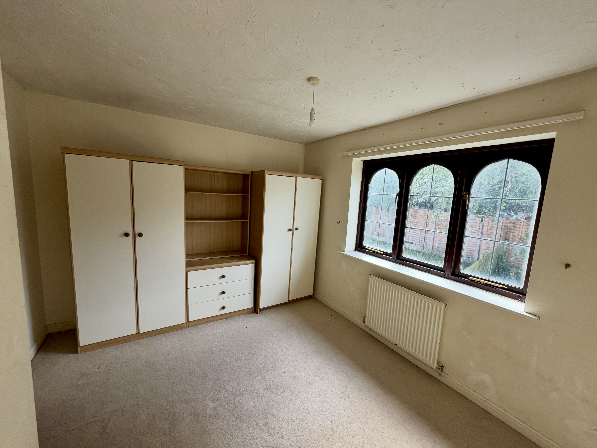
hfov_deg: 102.1
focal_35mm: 14
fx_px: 241
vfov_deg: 85.7
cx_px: 298
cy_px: 224
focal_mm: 2.22
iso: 160
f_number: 2.2
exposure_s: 1/121
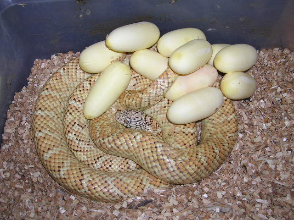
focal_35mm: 34
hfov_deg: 54.0
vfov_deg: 41.8
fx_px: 289
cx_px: 147
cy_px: 110
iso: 50
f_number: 4.9
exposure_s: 1/60.1
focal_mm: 5.7
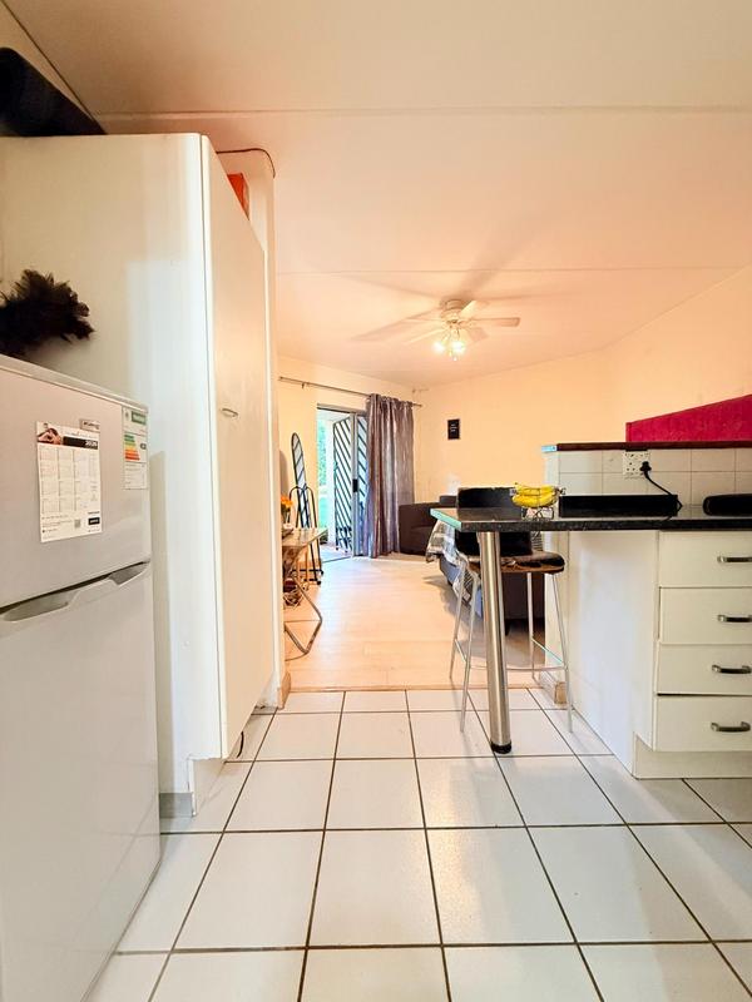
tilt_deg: -1.9
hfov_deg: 85.7
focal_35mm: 14
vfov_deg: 102.1
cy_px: 501
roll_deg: +0.7
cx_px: 376
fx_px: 406
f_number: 2.2
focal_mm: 2.22
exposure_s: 1/50
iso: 500
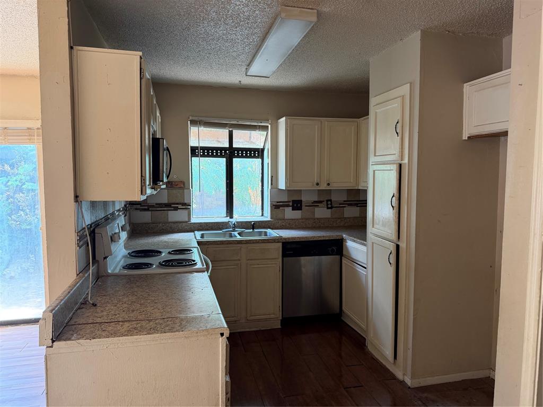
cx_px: 272
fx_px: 376
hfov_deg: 71.6
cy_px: 204
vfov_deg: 56.8
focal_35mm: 24
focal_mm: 6.76
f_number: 1.78
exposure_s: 1/60
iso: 250
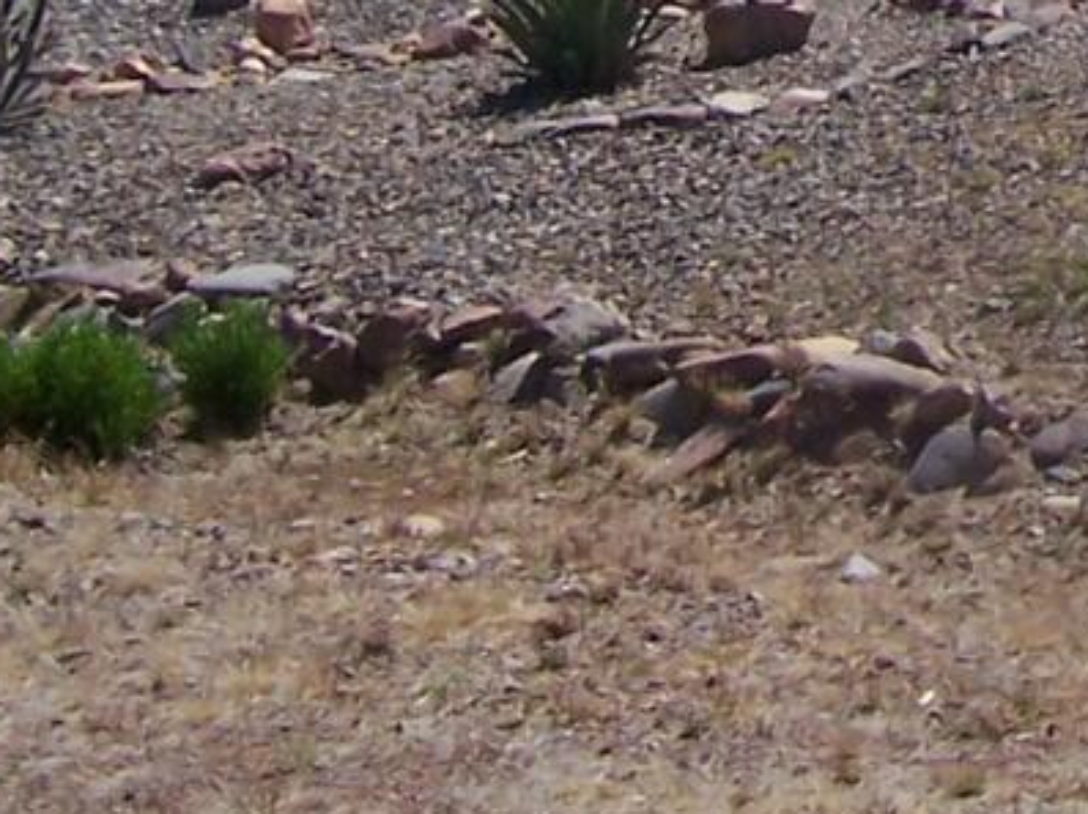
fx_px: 4459
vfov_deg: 9.8
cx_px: 1576
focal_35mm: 142
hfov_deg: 13.2
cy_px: -713
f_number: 5.6
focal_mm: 5.6
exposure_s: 1/750
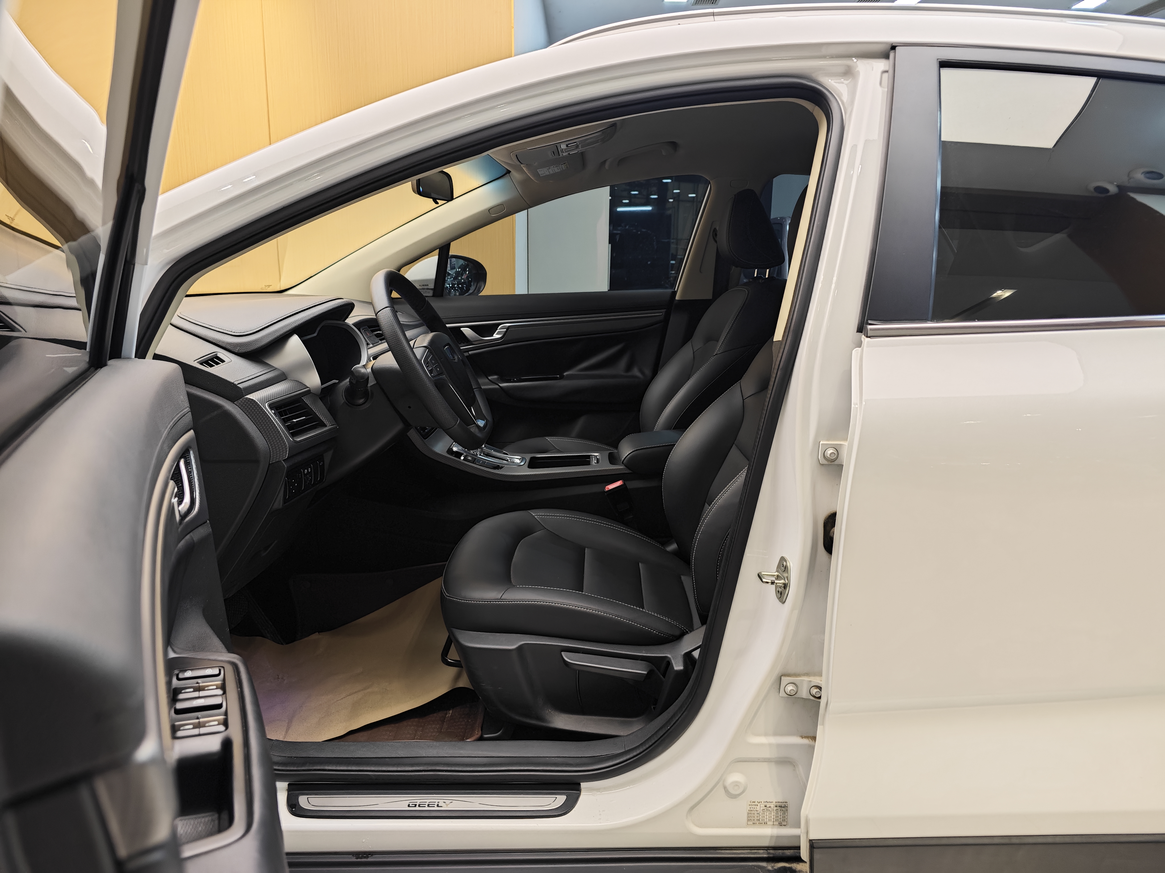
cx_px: 582
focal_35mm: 23
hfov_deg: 73.9
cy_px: 436
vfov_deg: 58.9
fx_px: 774
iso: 640
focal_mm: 8.7
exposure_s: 1/50
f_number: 1.9
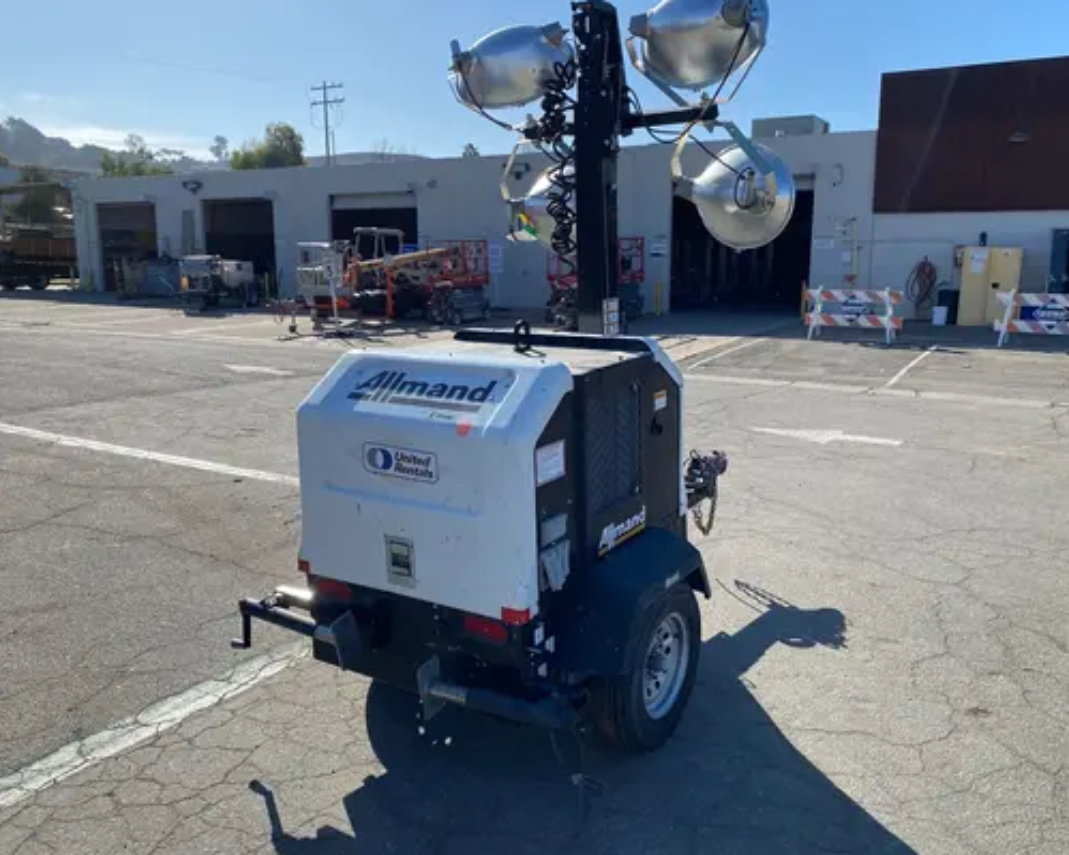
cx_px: 583
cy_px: 425
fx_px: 886
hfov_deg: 62.1
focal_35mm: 28
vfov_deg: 51.5
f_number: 1.8
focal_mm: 4.25
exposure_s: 1/2358
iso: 32
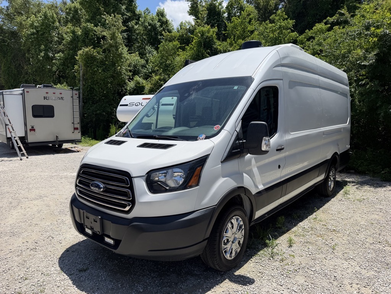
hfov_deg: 71.6
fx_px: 271
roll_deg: -0.7
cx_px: 196
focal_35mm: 24
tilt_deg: -5.1
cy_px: 147
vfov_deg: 56.8
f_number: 1.78
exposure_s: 1/5714
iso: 80
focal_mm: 6.76
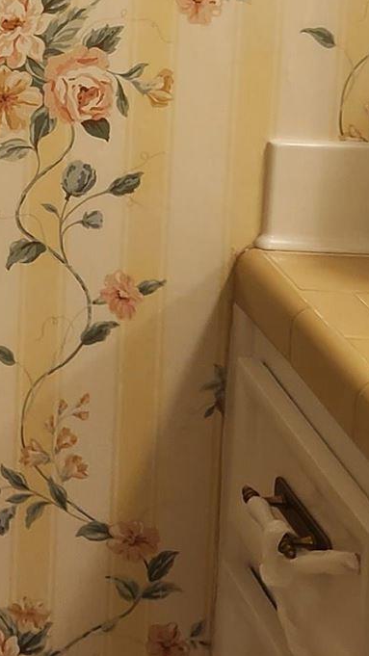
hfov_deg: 9.4
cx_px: -566
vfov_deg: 18.2
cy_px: -80
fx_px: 1966
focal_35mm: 113
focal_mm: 5.4
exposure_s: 1/120
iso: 100
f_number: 1.8
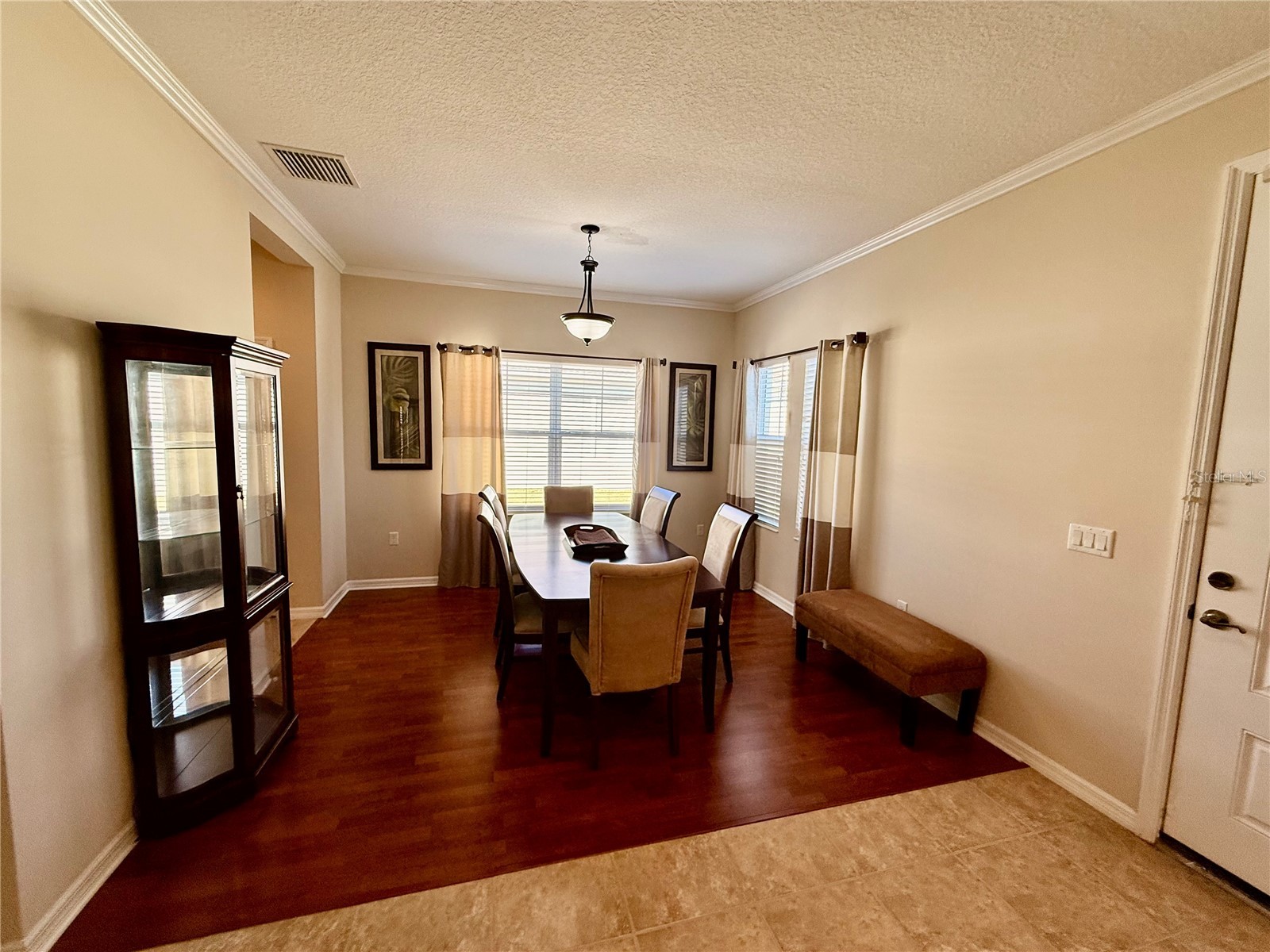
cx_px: 635
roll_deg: -2.2
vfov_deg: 85.7
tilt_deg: -5.8
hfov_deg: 102.1
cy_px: 476
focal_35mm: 14
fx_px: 514
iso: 160
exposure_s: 1/120
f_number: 2.2
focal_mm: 2.22
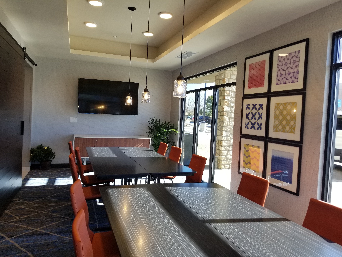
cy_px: 128
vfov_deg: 53.1
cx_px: 171
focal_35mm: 26
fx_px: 257
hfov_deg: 67.3
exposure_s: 1/156
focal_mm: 4.25
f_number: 1.7
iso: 50
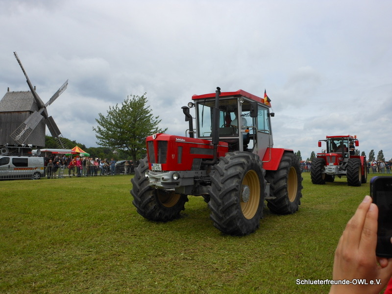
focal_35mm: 28
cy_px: 147
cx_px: 196
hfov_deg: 63.4
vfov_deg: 49.7
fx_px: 317
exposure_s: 1/1000
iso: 80
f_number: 3.7
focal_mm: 5
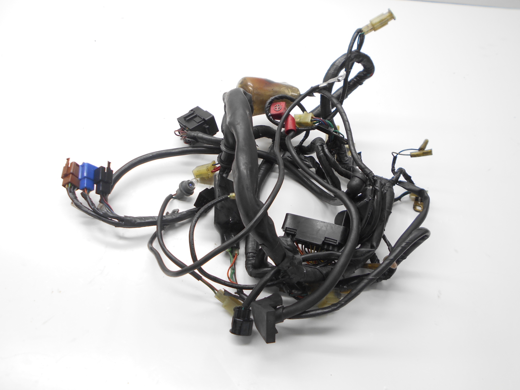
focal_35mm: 26
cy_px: 195
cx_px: 260
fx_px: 391
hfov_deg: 67.3
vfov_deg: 53.1
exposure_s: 1/30
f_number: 3.2
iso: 100
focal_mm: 4.6
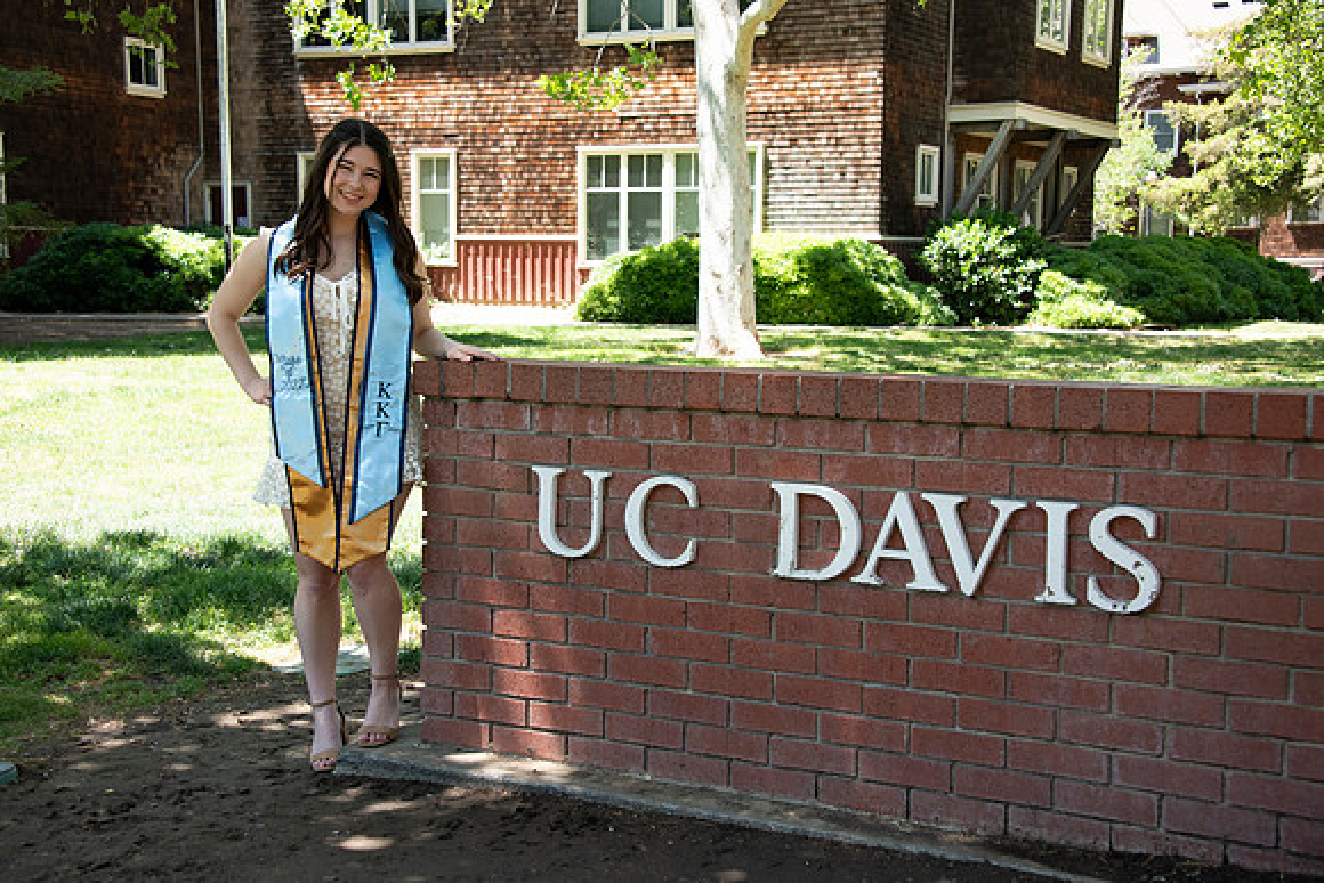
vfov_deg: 27.0
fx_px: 1839
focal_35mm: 50
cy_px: 442
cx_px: 662
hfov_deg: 39.6
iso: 640
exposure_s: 1/320
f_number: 5.6
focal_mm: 50
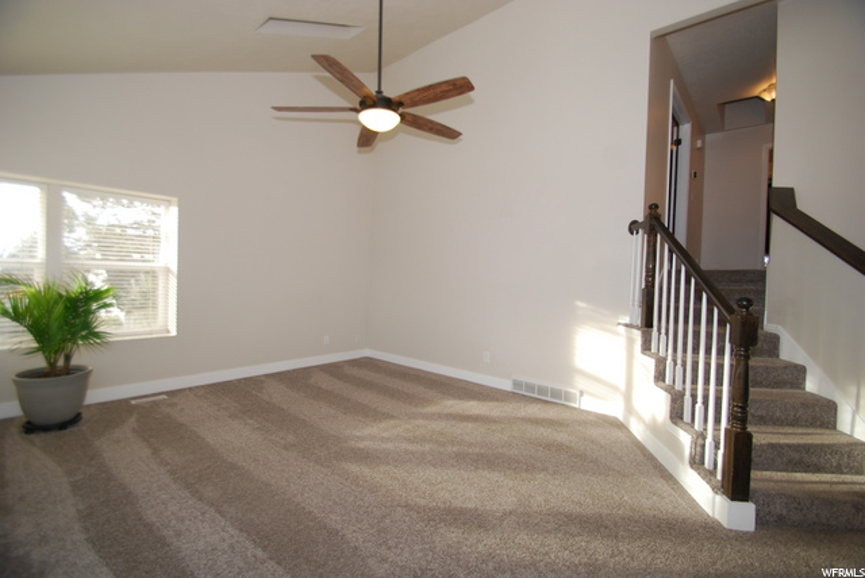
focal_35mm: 15
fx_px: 361
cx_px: 432
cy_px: 289
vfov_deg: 77.4
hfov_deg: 100.3
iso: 250
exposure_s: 1/60
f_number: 4
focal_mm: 10
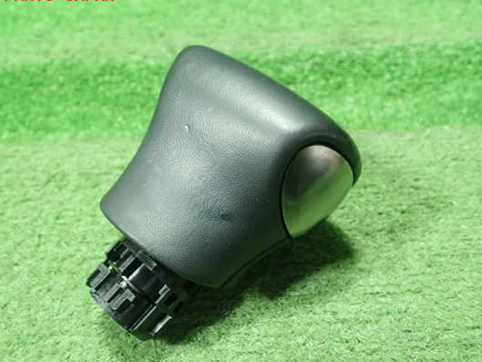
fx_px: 474
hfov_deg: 53.9
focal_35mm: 34
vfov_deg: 41.8
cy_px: 189
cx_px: 222
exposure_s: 1/100
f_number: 2.3
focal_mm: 5.5
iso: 800
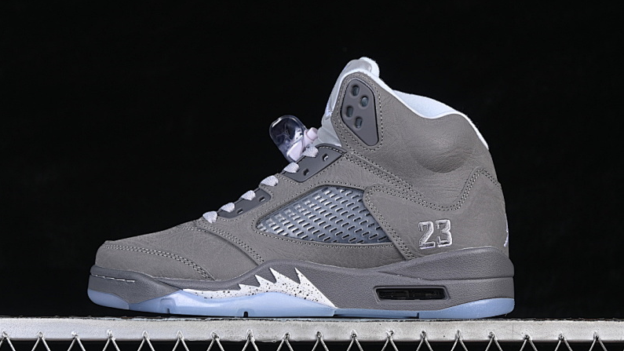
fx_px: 1307
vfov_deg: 15.3
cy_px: 187
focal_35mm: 79
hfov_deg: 26.9
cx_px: 311
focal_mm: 50
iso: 160
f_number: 7.1
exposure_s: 1/80
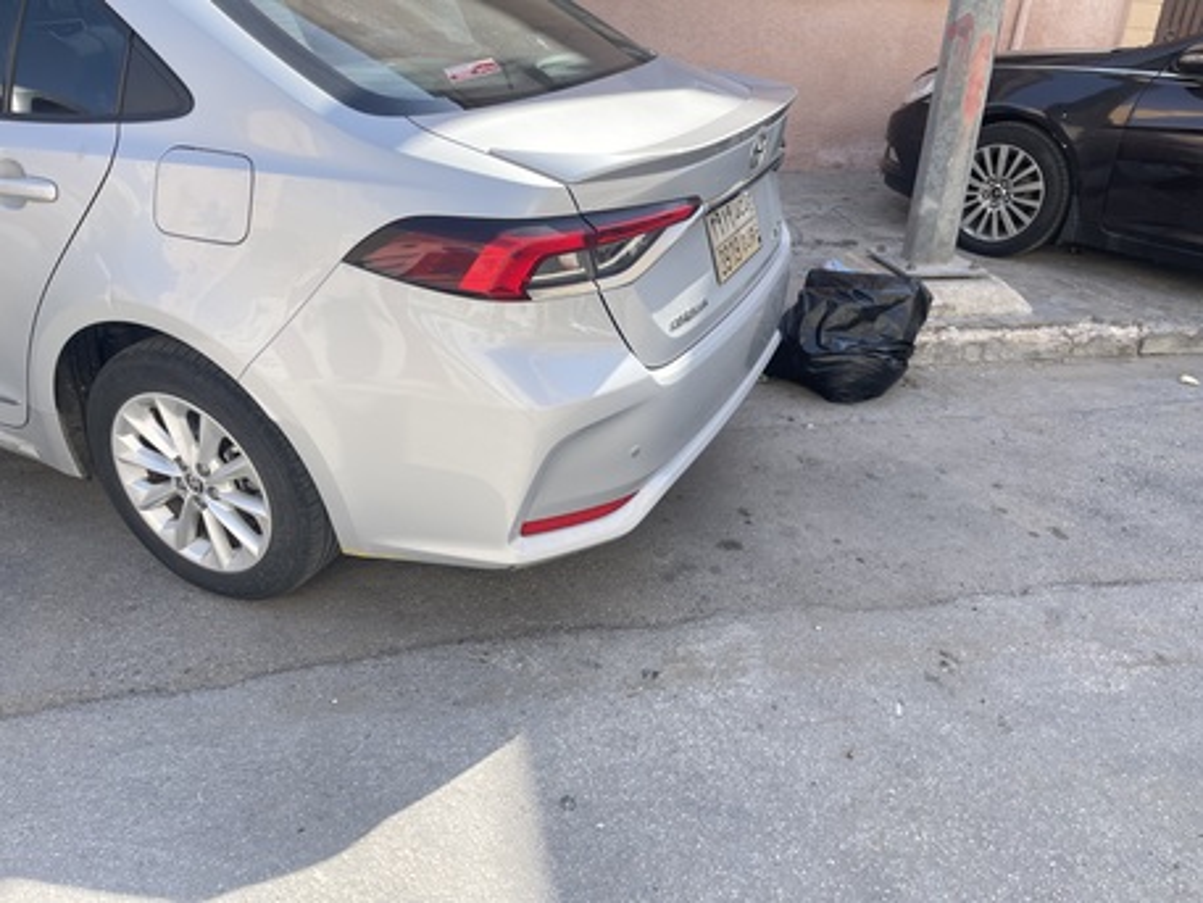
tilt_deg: -28.9
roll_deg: -3.3
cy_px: 452
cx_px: 602
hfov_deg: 67.3
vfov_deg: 53.1
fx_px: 904
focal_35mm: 26
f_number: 1.6
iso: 32
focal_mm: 4.2
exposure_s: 1/812
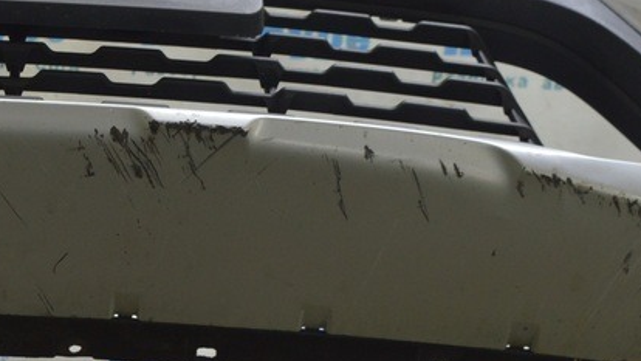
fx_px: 1518
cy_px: 128
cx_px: 8
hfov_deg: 22.9
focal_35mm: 89
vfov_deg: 13.5
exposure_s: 1/20
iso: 400
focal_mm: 23
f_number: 5.6
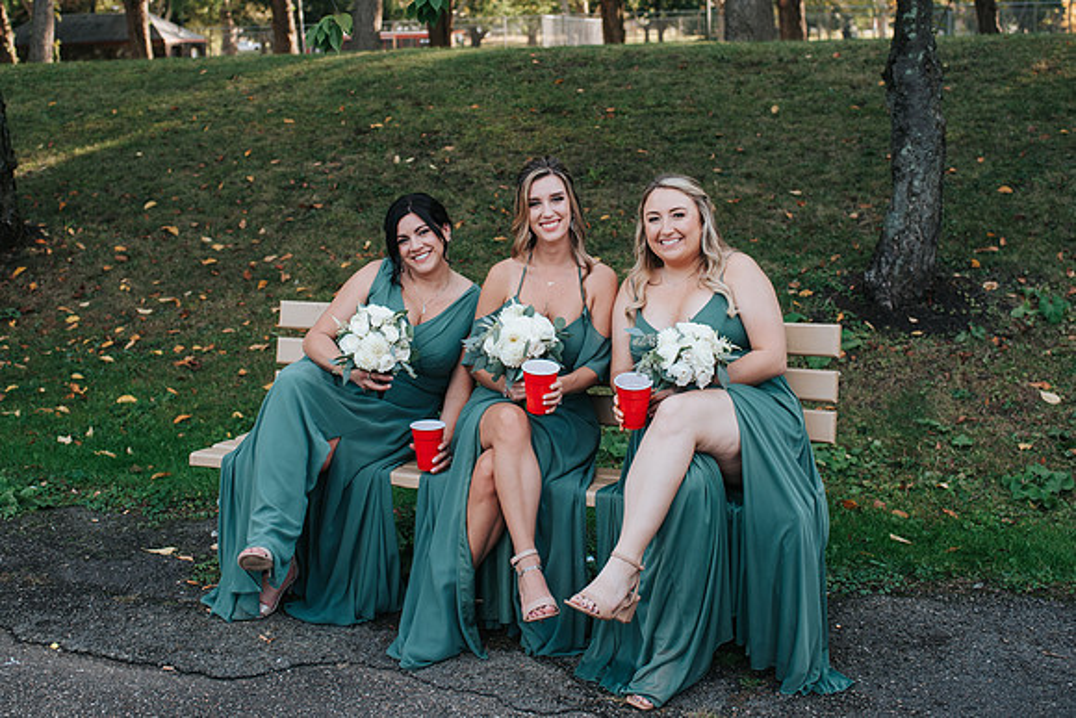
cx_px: 516
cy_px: 256
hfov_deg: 43.5
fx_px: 1347
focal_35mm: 45
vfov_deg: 29.7
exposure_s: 1/800
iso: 560
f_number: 3.2
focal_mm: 35
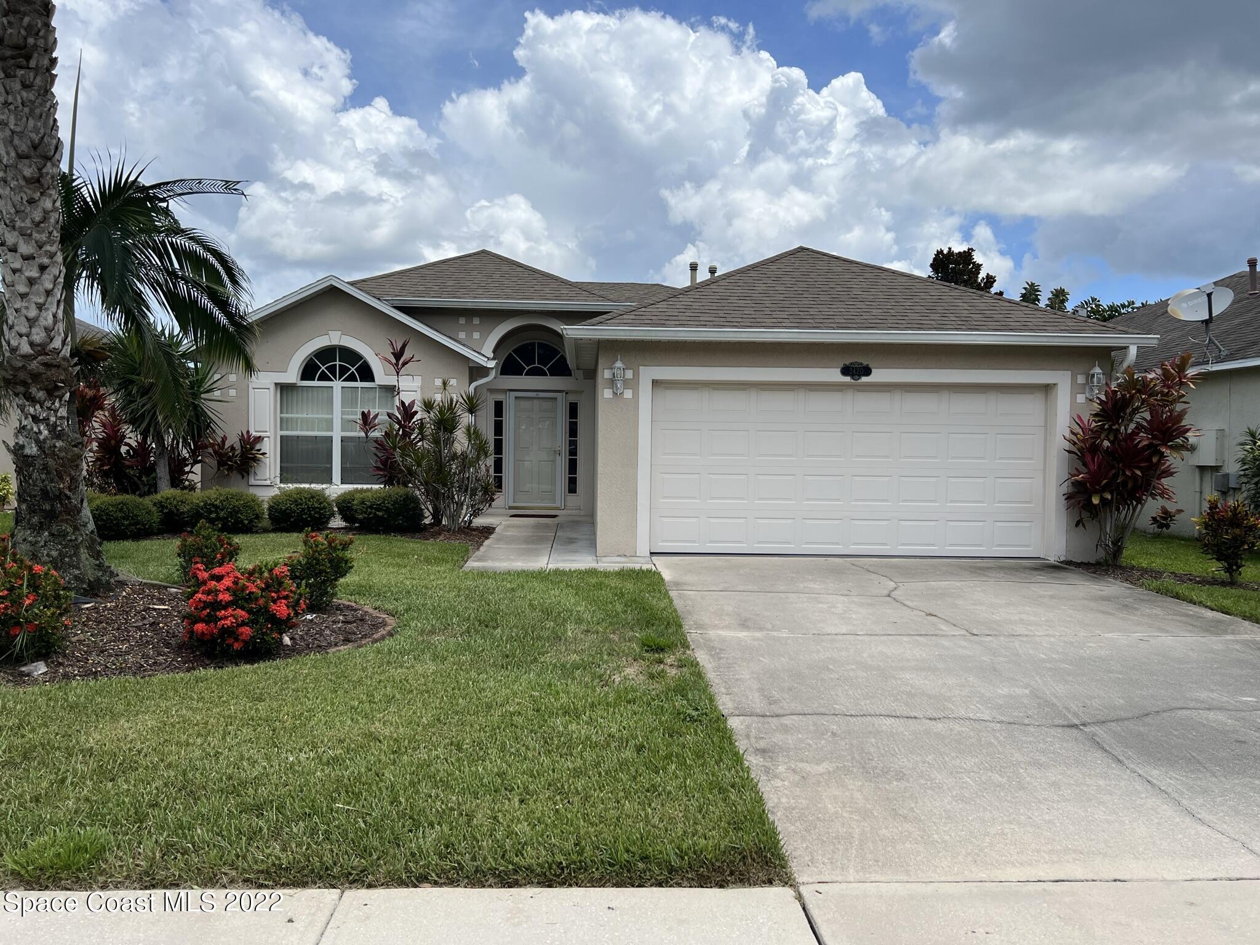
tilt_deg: -1.6
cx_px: 630
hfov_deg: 67.3
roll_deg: -0.8
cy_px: 472
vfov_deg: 53.1
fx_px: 946
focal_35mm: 26
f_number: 1.5
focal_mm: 5.7
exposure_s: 1/5882
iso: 50
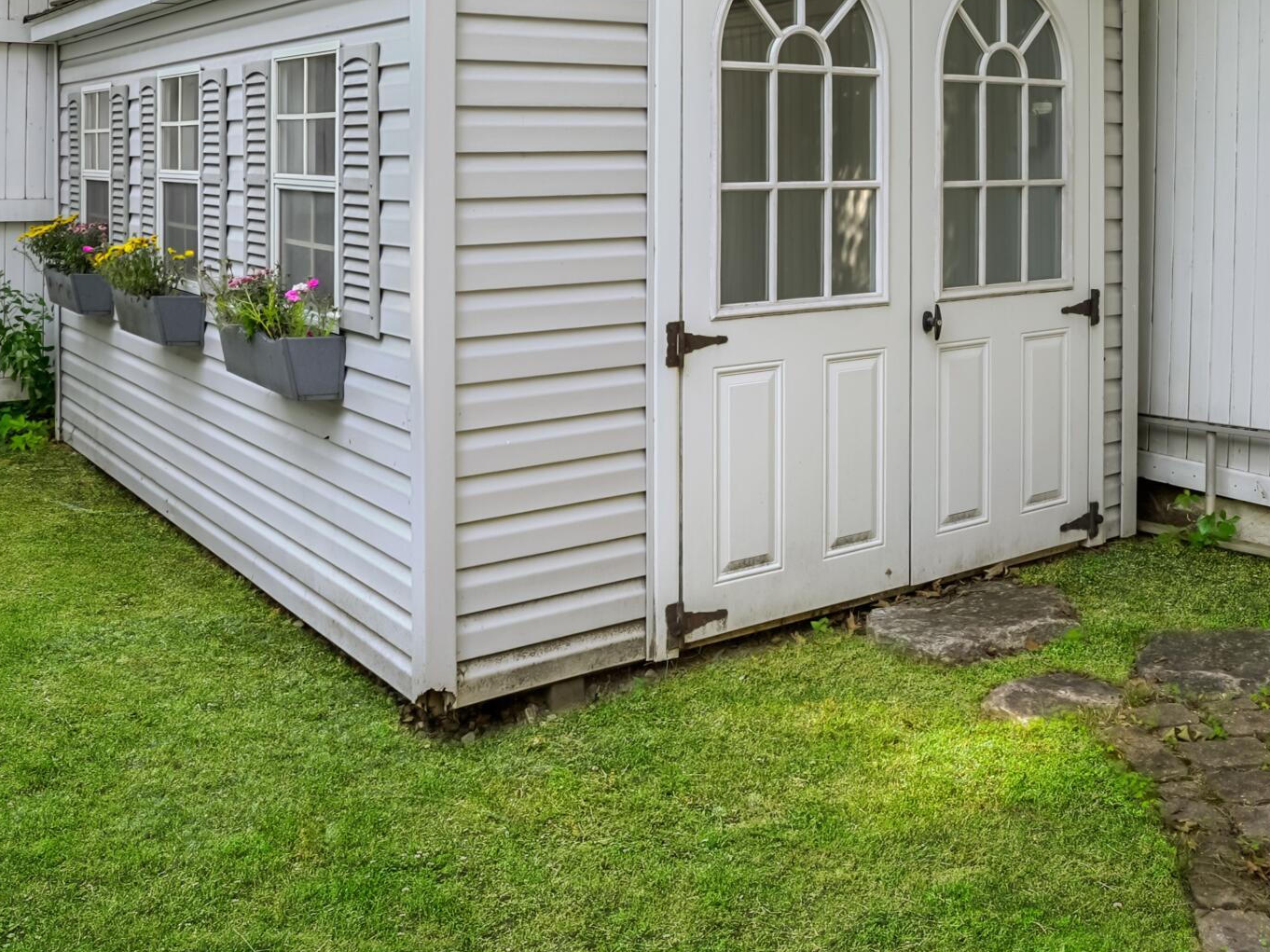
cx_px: 732
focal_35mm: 36
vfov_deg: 37.7
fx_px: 1321
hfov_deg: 51.2
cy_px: 148
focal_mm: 17
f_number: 8
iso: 100
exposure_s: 1/20
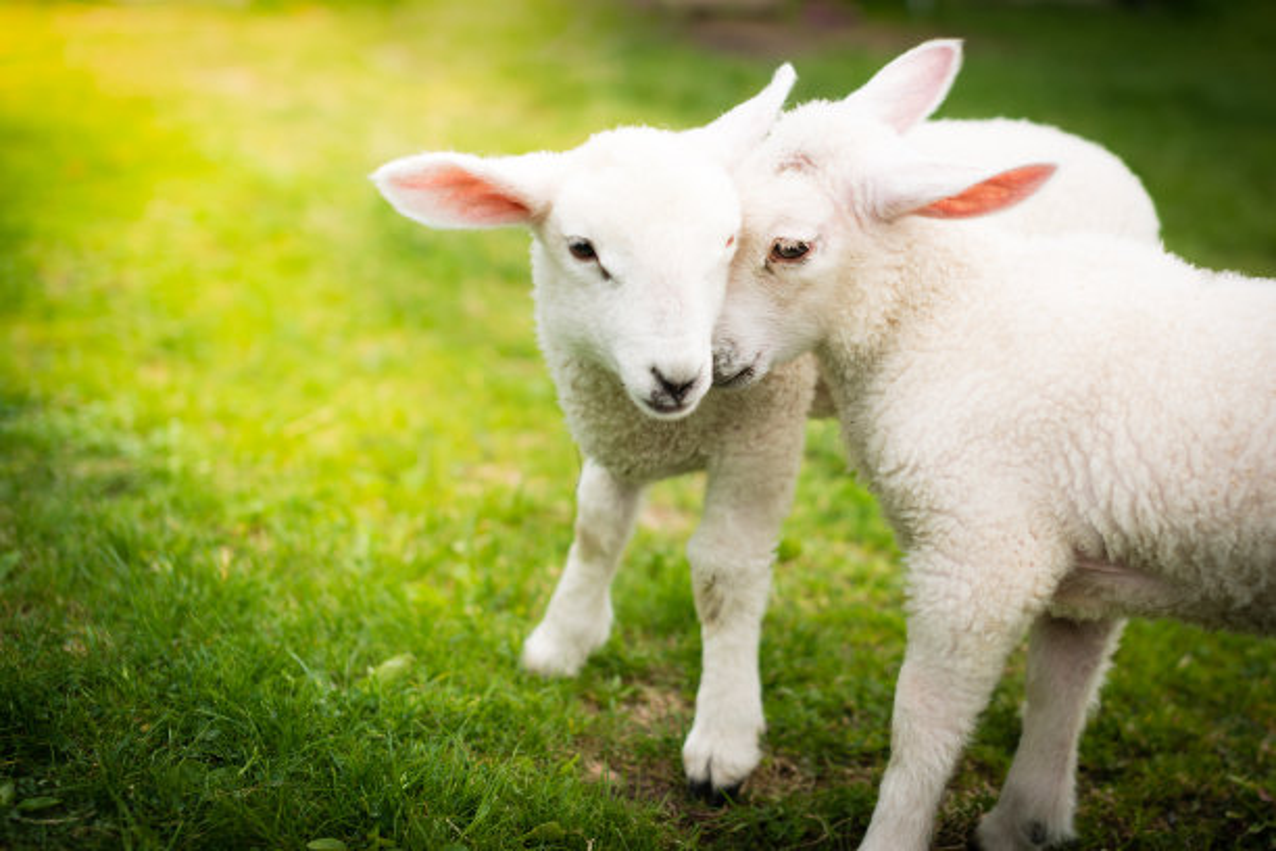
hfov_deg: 39.6
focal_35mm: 50
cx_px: 638
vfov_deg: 27.0
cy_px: 426
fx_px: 1772
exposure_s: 1/250
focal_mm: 50
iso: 100
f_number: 2.2
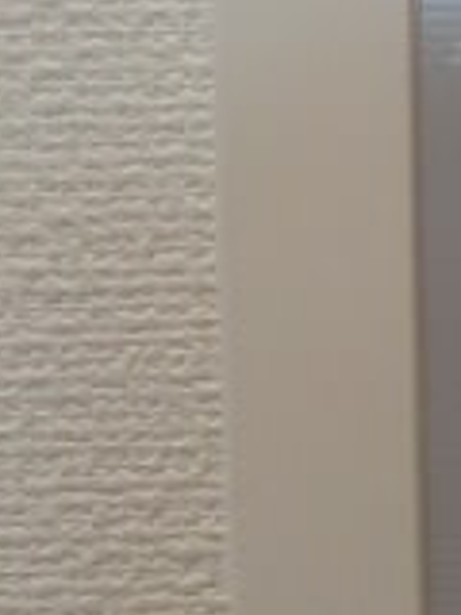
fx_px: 1864
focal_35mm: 105
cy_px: 498
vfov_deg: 18.5
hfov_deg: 12.7
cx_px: 853
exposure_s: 1/60
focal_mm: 4.3
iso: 500
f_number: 3.2
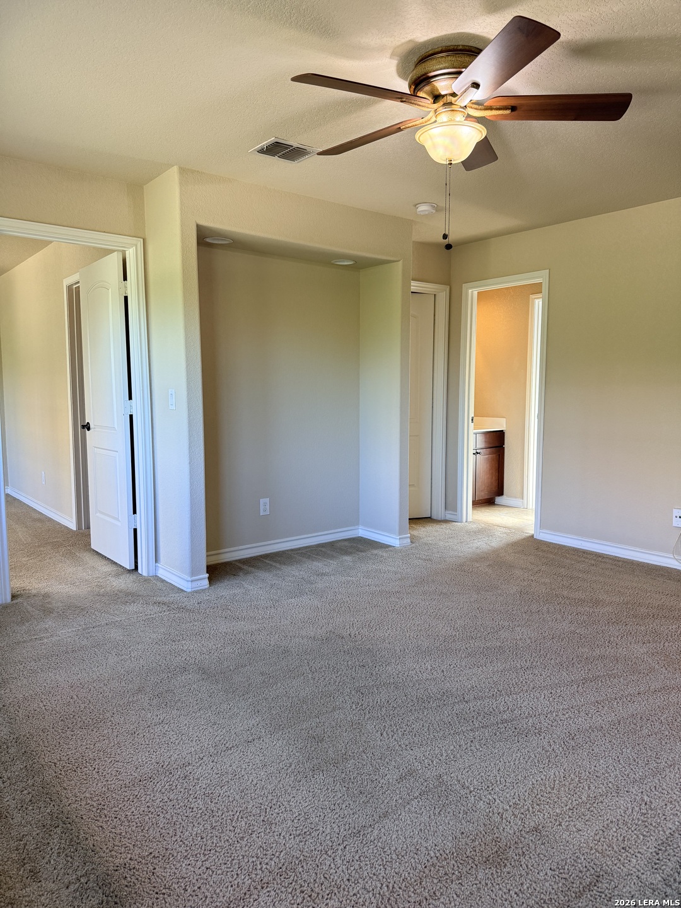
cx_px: 340
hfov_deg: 56.8
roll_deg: -0.2
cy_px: 454
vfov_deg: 71.6
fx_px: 630
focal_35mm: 24
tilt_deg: -4.5
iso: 200
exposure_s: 1/140
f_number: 1.78
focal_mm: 6.76
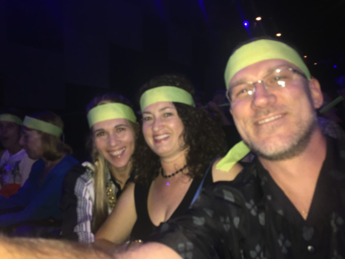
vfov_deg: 48.2
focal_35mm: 29
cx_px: 172
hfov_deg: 61.7
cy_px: 130
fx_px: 289
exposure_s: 1/16
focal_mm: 4.15
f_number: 2.2
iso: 64
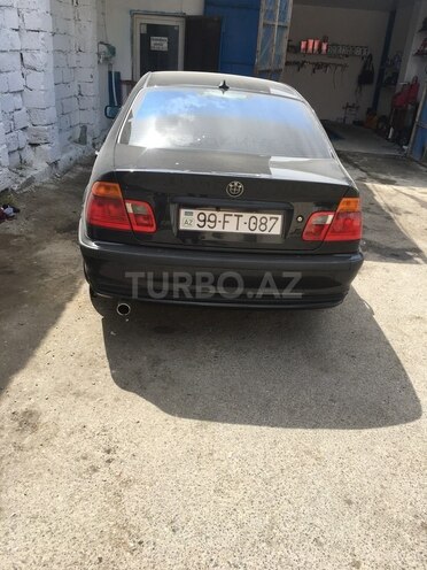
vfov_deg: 61.7
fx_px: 477
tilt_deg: -21.8
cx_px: 214
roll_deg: -6.2
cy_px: 285
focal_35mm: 29
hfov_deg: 48.2
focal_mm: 4.15
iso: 25
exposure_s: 1/746
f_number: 2.2
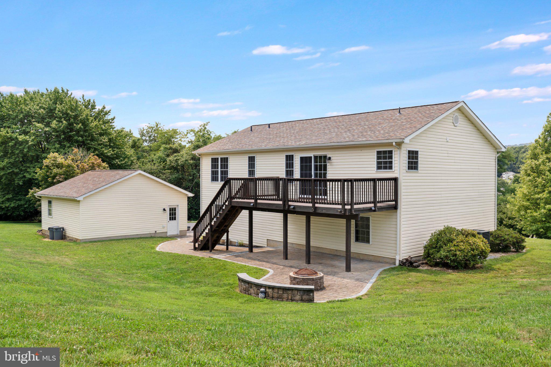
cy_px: 184
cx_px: 276
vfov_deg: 43.6
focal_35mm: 30
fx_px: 459
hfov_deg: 61.9
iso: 640
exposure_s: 1/200
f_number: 8
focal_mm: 30
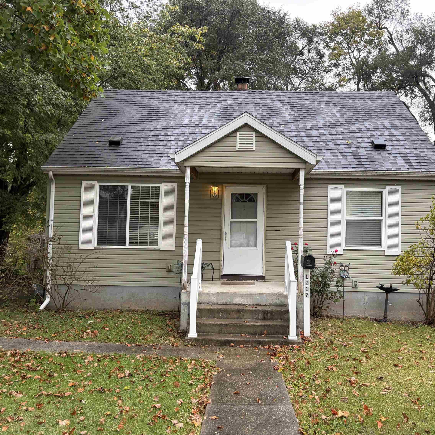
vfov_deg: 52.5
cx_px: 227
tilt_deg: +3.0
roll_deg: +0.3
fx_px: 441
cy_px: 217
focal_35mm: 31
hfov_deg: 52.5
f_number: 1.6
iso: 64
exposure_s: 1/371
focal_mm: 5.96
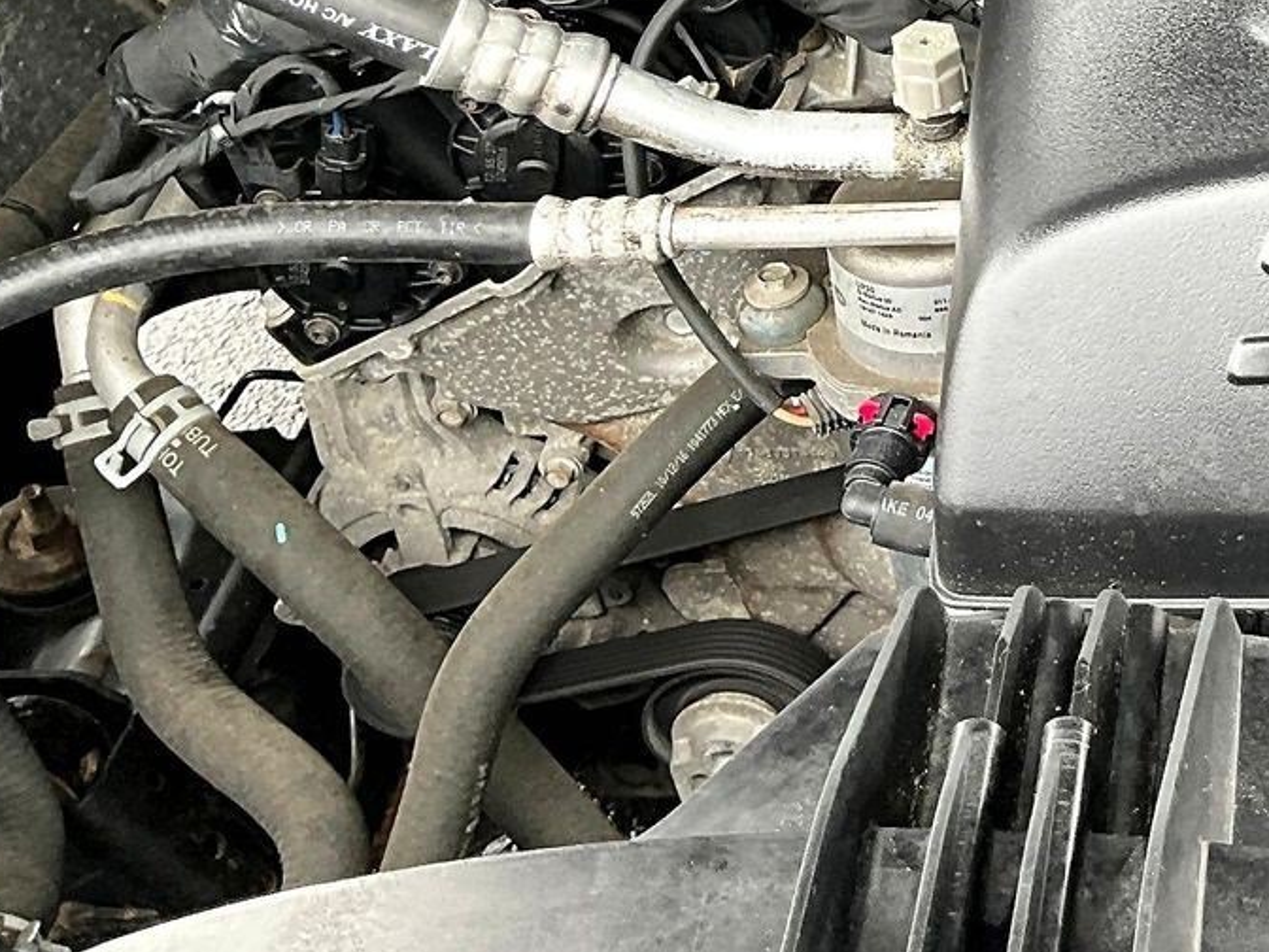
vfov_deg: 20.3
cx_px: 1454
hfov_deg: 25.7
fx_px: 2529
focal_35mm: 69
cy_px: -91
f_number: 1.8
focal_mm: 3
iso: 32
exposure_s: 1/122
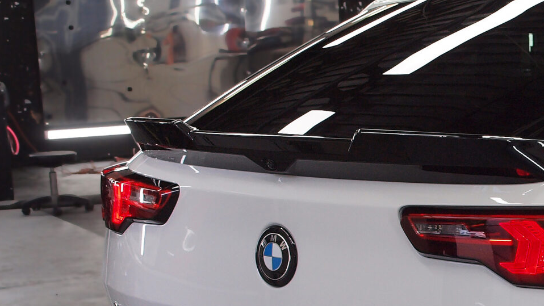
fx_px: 1428
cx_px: 647
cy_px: 276
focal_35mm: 99
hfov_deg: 20.2
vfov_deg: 12.1
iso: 200
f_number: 4
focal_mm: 17
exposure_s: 1/80
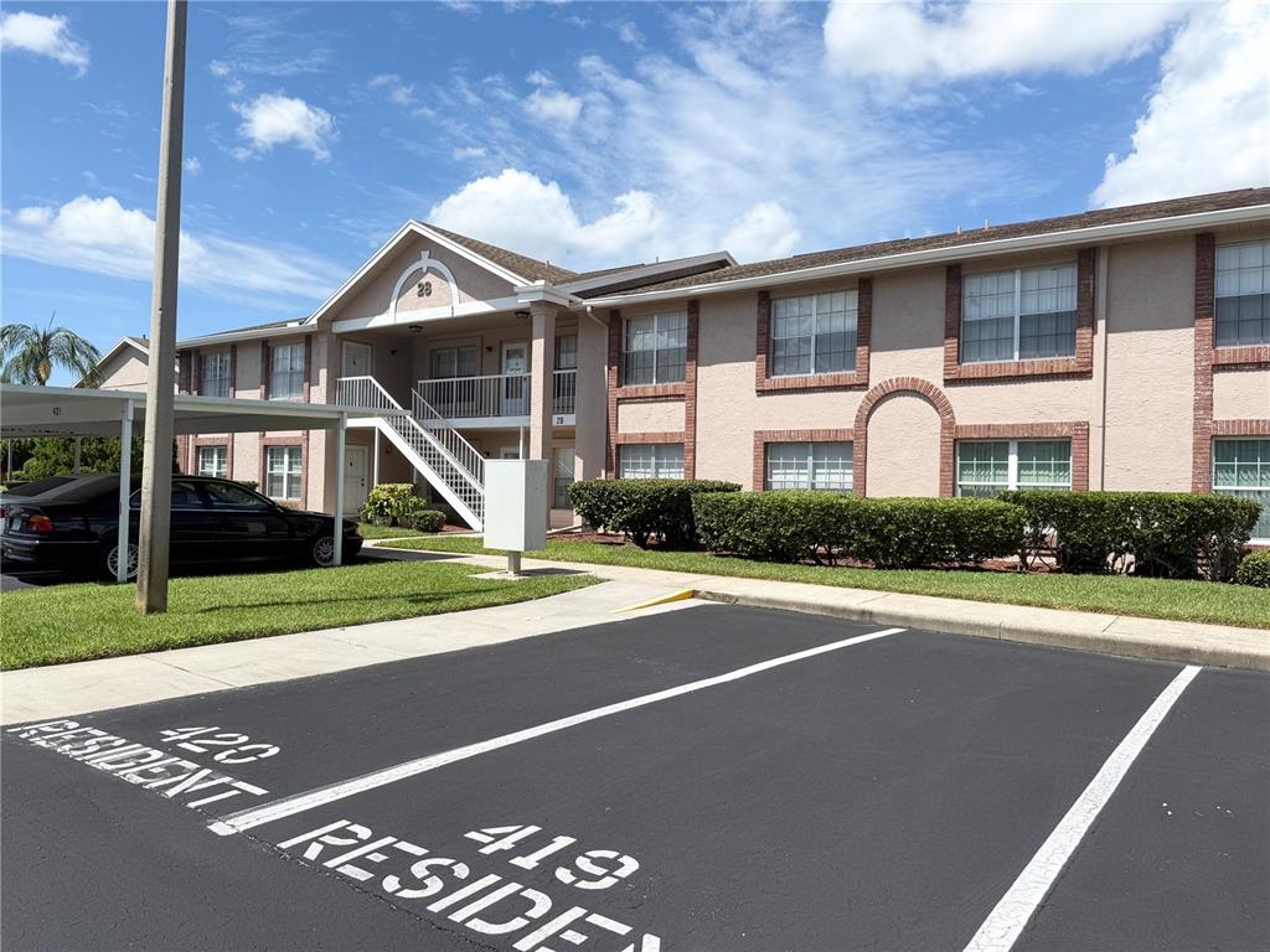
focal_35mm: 24
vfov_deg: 56.8
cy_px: 476
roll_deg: -1.5
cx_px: 635
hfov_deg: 71.6
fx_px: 881
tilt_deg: +1.1
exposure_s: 1/5714
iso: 80
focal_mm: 6.76
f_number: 1.78
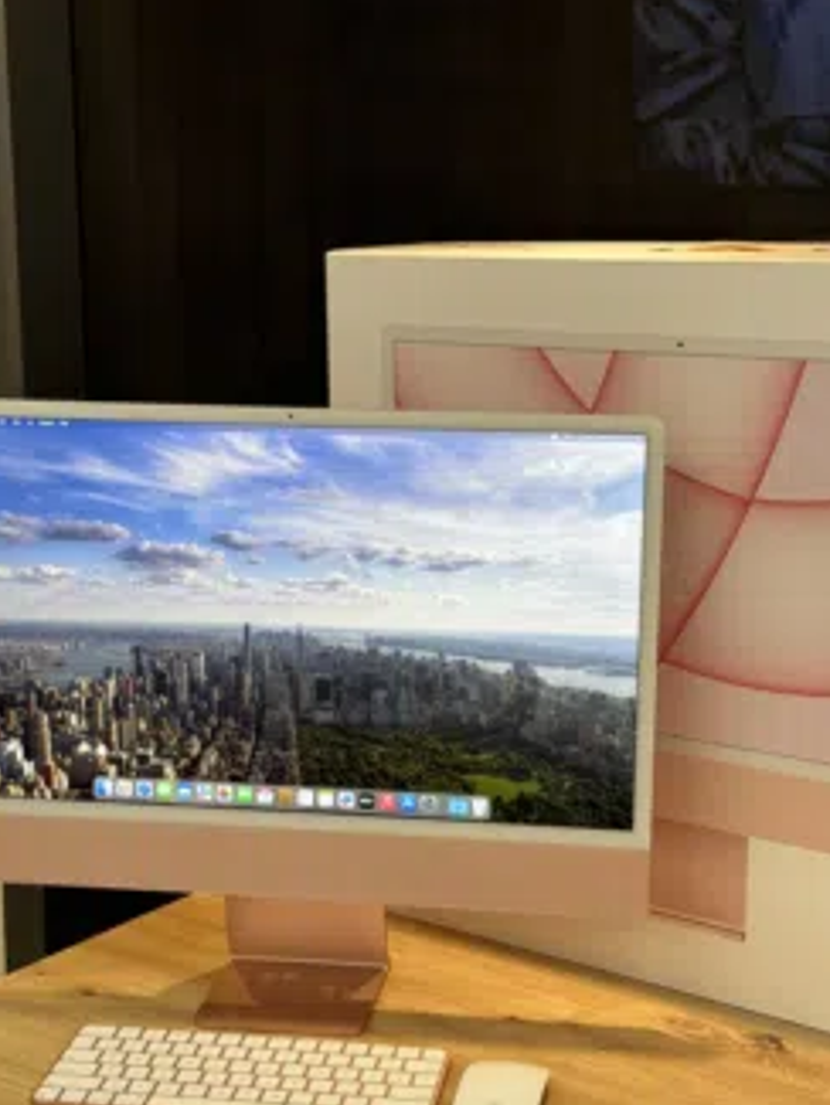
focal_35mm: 59
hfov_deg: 24.8
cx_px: 408
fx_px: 1885
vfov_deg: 32.7
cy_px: 619
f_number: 1.78
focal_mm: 6.76
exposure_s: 1/100
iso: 64
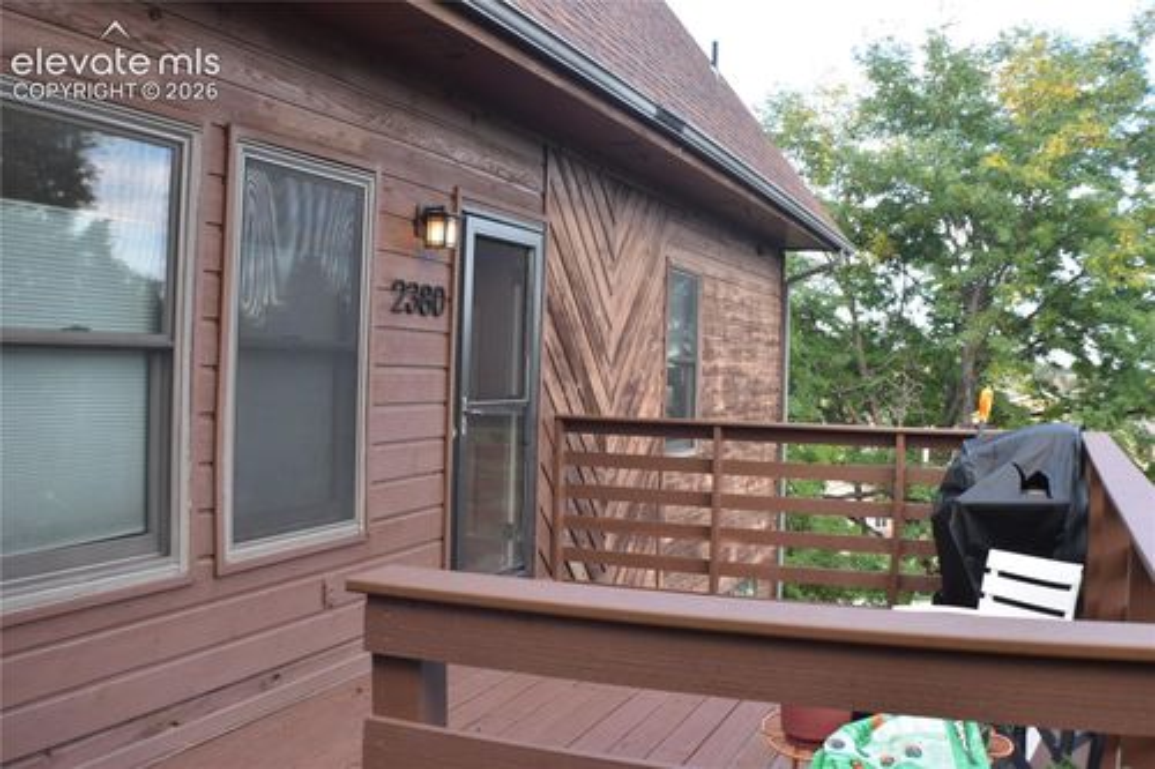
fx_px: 1443
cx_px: 578
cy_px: 384
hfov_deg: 43.6
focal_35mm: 45
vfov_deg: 29.8
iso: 400
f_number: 5.6
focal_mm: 30
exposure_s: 1/125
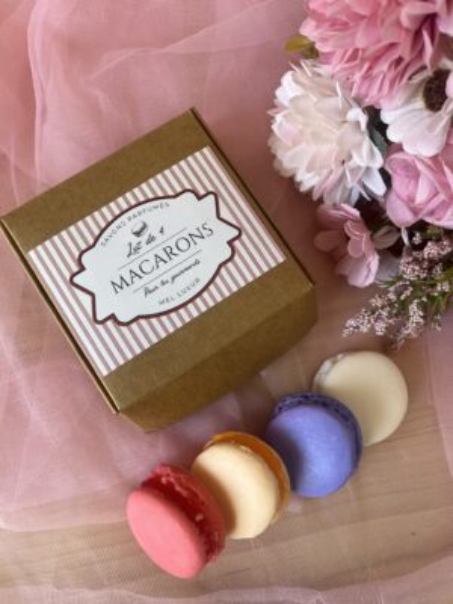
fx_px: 454
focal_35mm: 26
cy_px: 302
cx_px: 226
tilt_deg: -78.7
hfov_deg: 53.1
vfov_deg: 67.3
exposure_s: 1/121
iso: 50
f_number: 1.6
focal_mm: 5.1
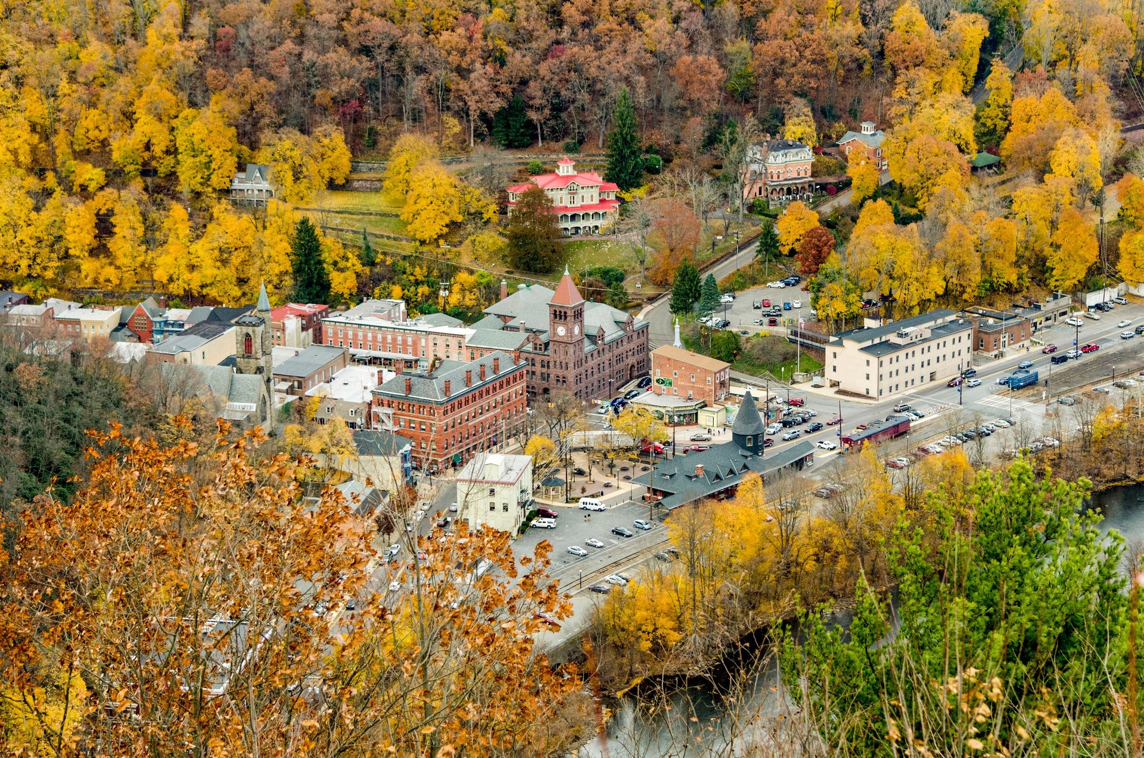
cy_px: 379
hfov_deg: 19.5
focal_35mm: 105
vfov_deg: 13.0
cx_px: 572
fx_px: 3329
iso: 720
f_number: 4.5
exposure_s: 1/250
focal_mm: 70
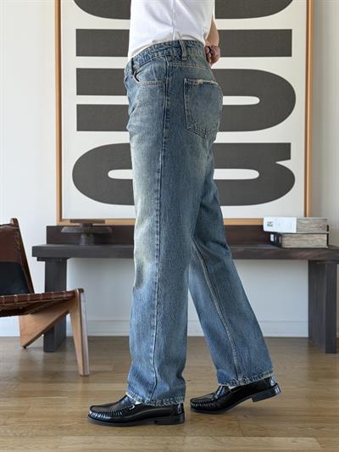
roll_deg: -0.4
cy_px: 226
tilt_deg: -1.1
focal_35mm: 48
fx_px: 627
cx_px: 170
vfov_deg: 39.6
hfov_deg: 30.3
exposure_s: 1/200
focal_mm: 6.76
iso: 80
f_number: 1.78
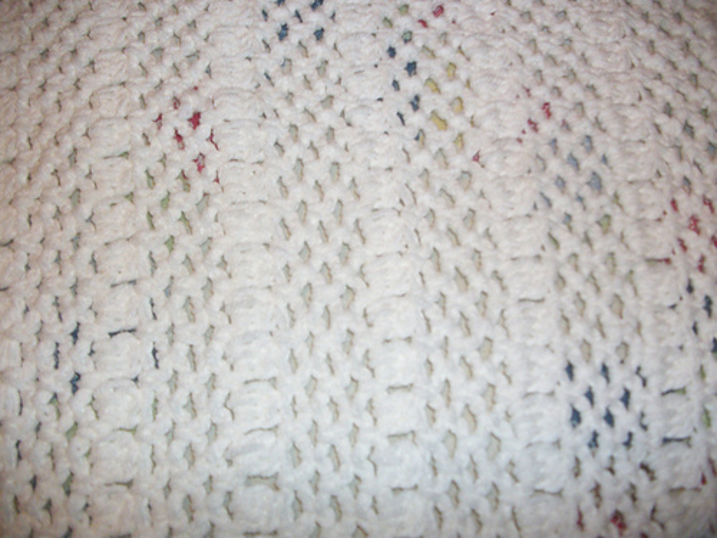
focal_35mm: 32
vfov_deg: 44.2
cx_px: 358
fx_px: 663
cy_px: 269
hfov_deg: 56.8
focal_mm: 5.7
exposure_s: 1/125
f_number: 2.9
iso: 250
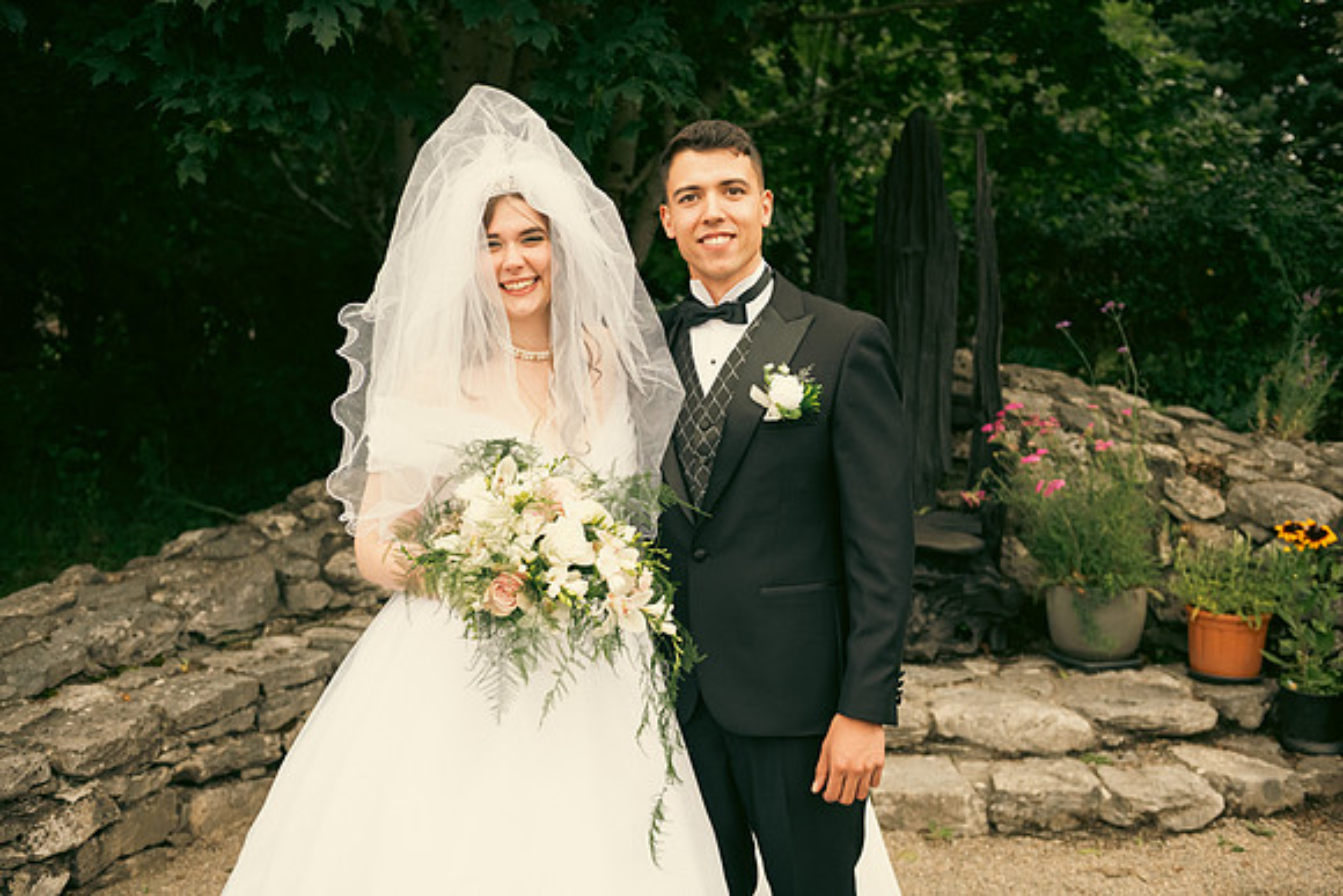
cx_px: 672
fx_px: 1567
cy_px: 448
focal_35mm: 42
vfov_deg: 31.9
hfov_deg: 46.4
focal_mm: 42
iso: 320
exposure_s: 1/640
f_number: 3.5
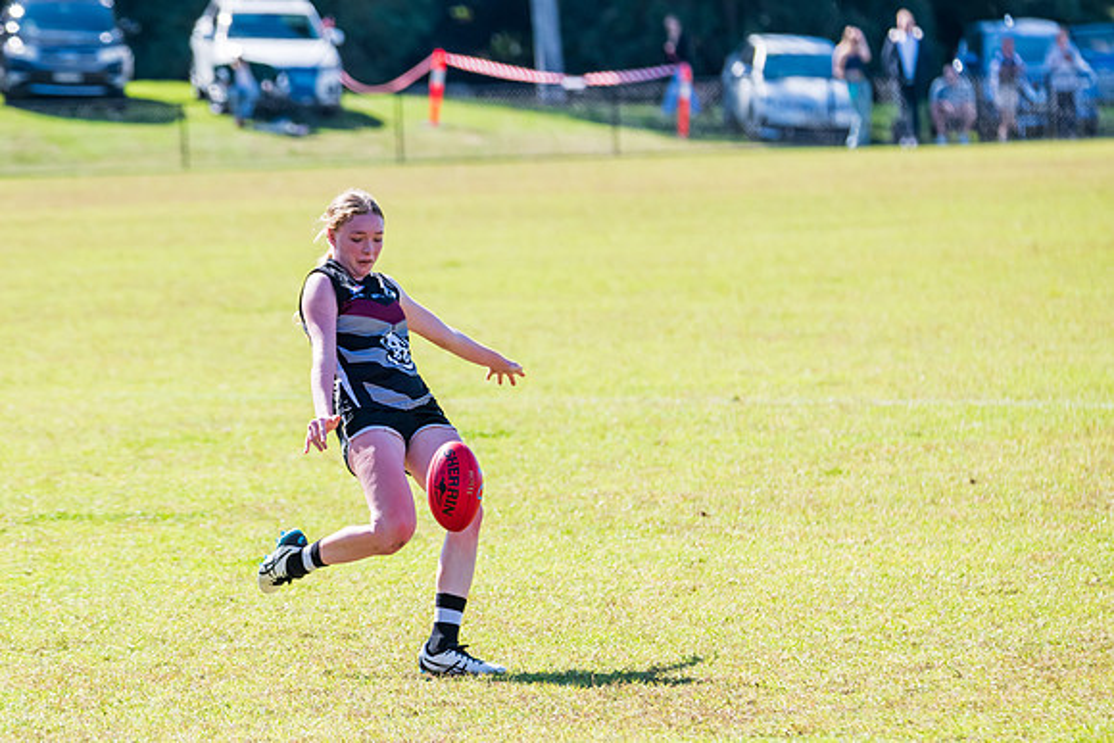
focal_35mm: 313
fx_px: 9682
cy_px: 428
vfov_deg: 4.4
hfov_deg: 6.6
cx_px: 461
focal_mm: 260
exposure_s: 1/2000
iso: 800
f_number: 7.1
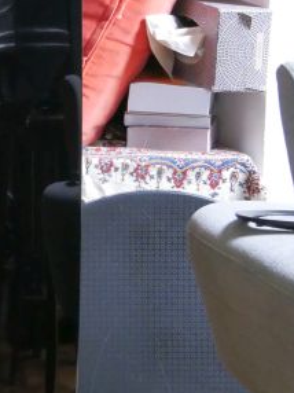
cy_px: 85
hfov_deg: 7.1
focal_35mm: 207
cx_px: -52
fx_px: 2348
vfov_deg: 9.5
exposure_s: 1/25
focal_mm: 37
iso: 3200
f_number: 4.6
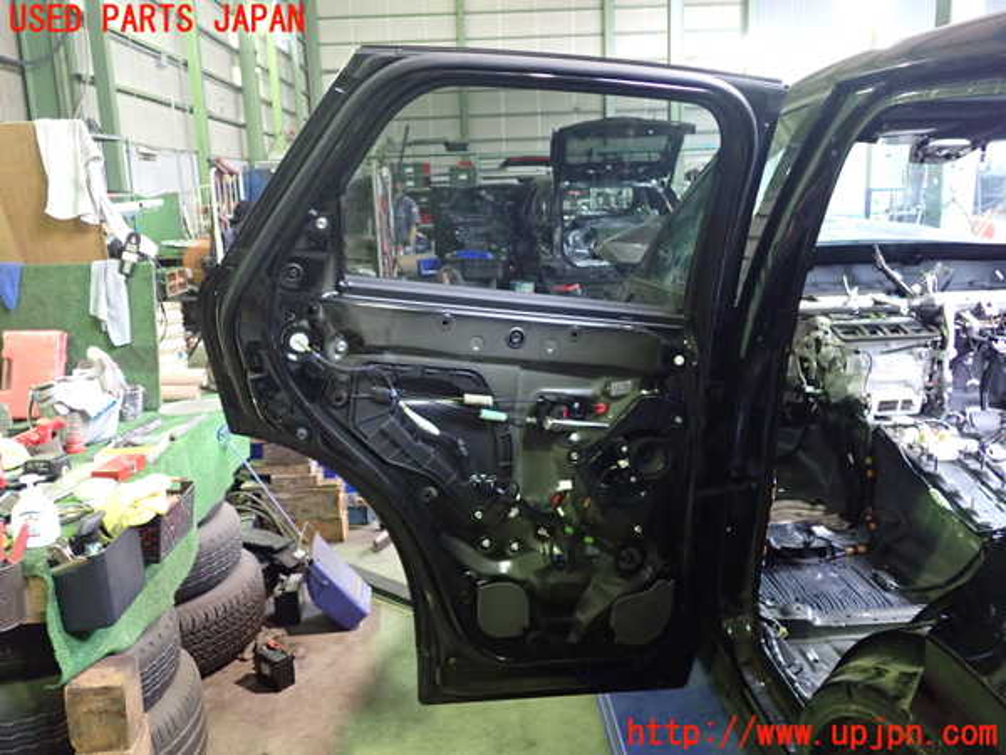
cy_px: 378
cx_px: 503
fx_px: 872
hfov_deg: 60.0
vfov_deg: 46.8
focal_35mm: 30
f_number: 2.3
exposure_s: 1/20
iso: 800
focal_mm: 5.4
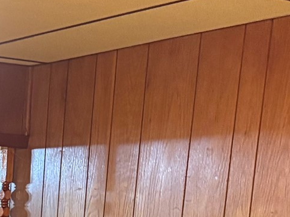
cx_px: -244
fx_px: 922
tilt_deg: -9.9
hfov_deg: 15.3
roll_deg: -0.2
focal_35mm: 110
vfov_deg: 12.1
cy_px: 418
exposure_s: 1/40
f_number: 1.6
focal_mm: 5.96
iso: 640
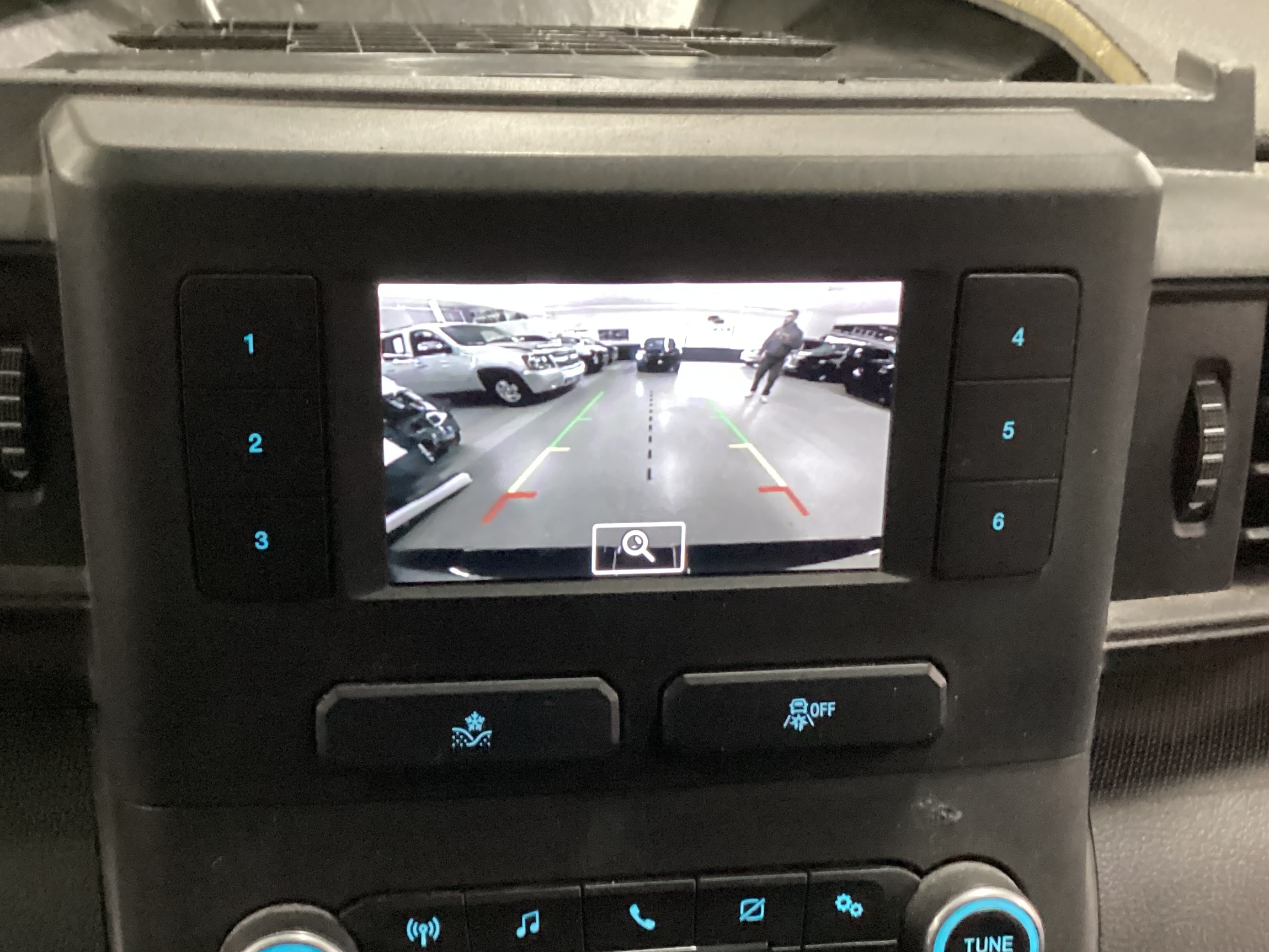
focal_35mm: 44
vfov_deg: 32.5
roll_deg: -0.7
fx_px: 1613
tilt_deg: -24.7
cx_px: 596
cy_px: 649
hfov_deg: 42.9
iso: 640
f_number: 2.4
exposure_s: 1/20
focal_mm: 3.3
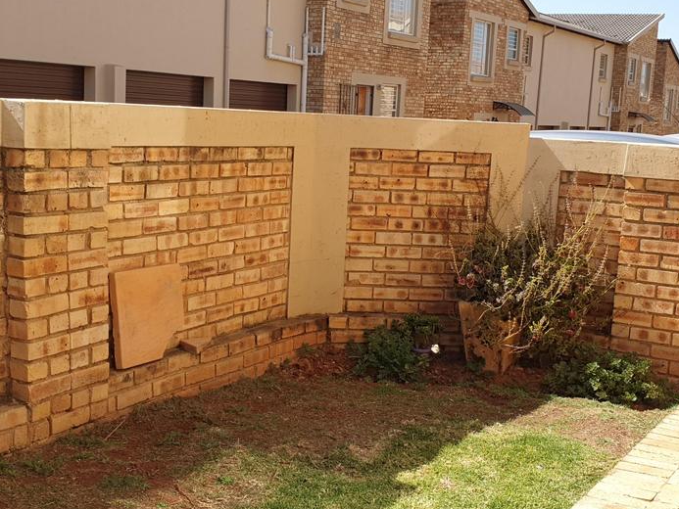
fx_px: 589
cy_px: 269
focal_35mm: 30
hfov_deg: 60.0
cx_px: 345
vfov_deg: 46.8
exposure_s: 1/855
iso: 50
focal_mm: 4.3
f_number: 2.4
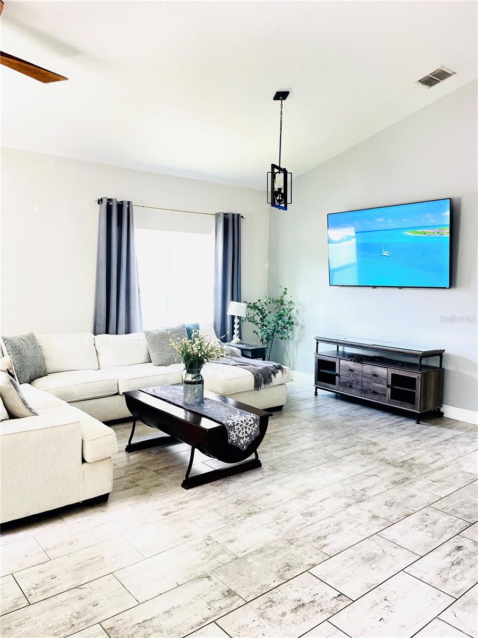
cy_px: 319
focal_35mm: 26
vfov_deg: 67.3
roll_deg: -0.2
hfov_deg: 53.1
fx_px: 479
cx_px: 239
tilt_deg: -4.5
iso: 250
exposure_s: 1/60
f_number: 1.6
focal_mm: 4.2
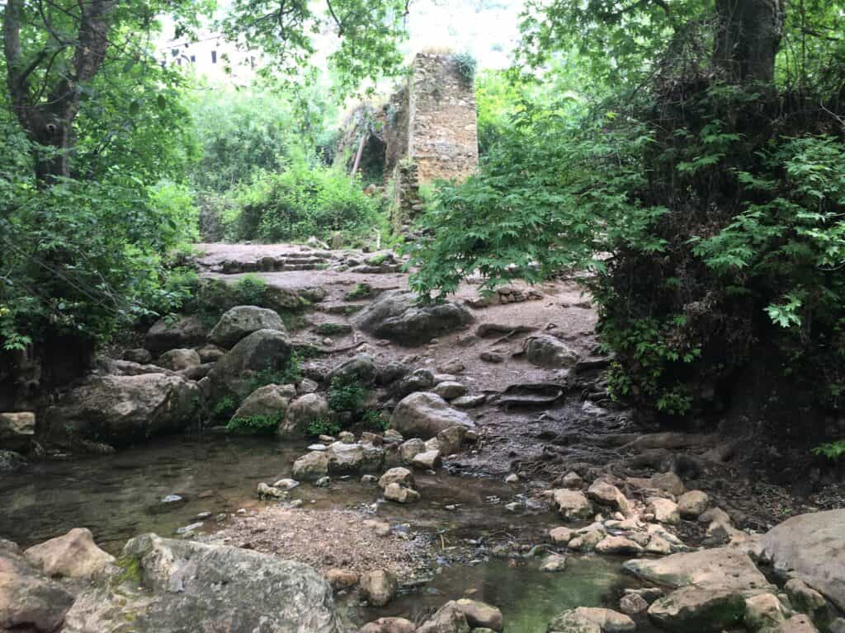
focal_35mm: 29
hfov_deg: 61.7
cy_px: 316
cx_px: 422
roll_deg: +0.7
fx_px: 708
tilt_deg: +0.2
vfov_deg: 48.2
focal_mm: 4.15
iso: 25
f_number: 2.2
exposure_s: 1/50
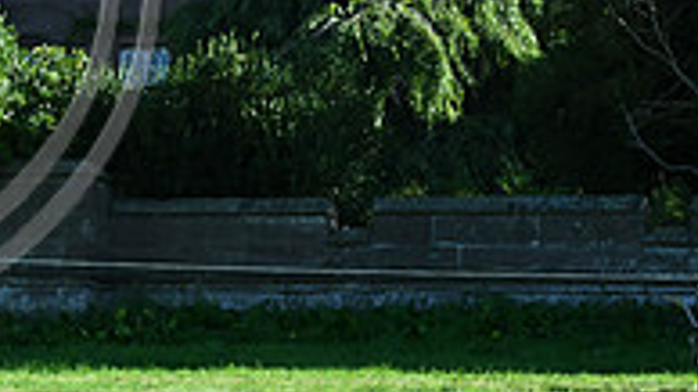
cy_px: -88
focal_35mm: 188
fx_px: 3479
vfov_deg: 6.4
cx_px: -248
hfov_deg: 11.1
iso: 280
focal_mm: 60
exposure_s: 1/1250
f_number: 4
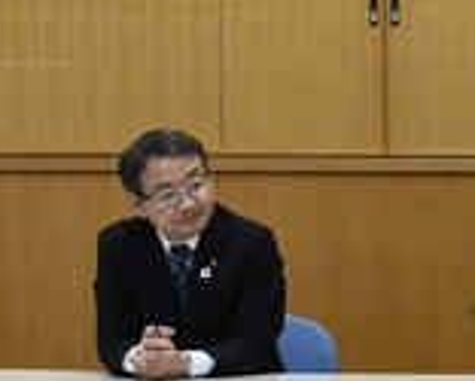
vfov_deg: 5.7
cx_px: 901
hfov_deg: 6.9
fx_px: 3798
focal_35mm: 270
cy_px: 331
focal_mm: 70
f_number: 7.1
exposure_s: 1/250
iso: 6400
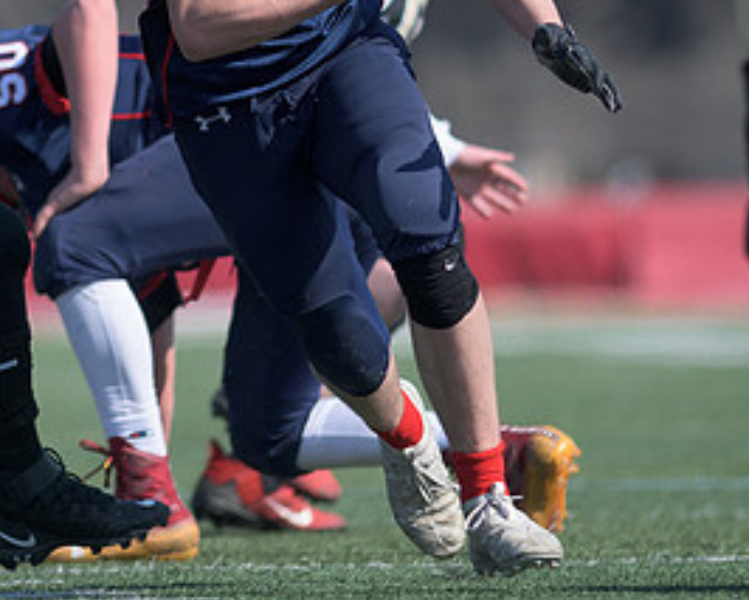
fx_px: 21776
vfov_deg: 1.6
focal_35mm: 982
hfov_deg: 2.0
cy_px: -132
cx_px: 313
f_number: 2.8
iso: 200
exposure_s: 1/3200
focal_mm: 300
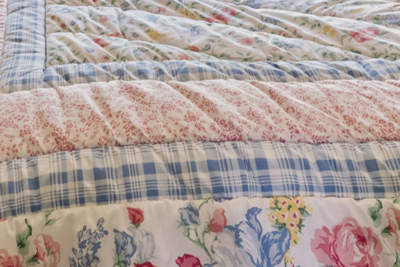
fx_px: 900
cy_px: -279
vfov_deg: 14.0
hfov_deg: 24.9
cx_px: 117
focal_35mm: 81
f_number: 9
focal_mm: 15
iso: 320
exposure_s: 4
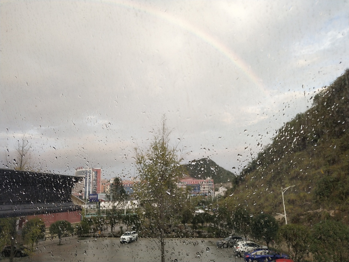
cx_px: 174
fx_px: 302
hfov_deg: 60.0
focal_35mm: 30
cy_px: 131
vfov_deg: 46.8
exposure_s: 1/100
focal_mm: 3.95
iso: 61
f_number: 1.8
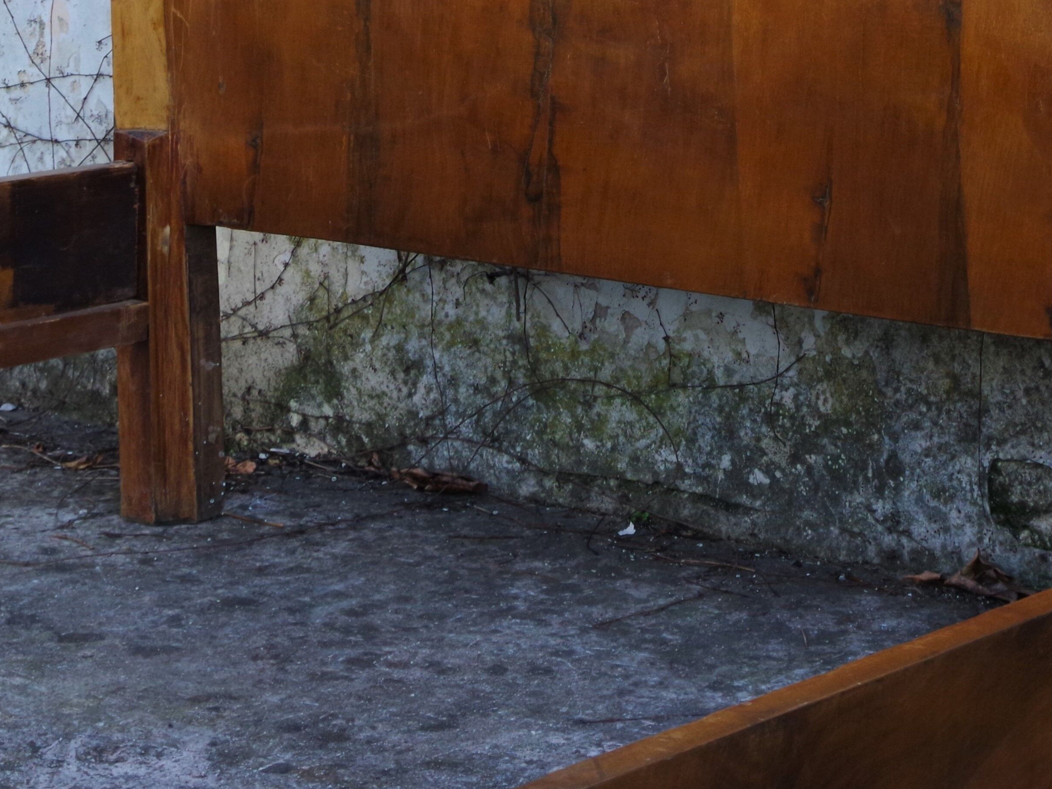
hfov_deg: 17.4
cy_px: -47
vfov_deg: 12.9
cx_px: 719
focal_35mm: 113
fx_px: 3434
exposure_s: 1/125
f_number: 8
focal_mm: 32.5
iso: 800
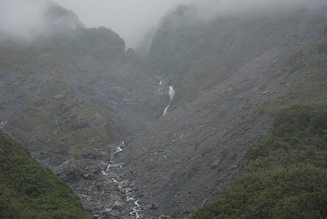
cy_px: 110
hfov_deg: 19.4
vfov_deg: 13.1
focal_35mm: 105
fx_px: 955
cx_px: 164
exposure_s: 1/1250
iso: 400
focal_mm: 70
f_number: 5.6
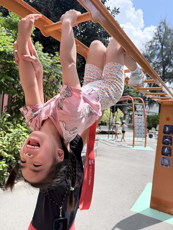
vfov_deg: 71.6
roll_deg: -3.2
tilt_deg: +0.3
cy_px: 115
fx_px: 160
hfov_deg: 56.8
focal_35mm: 24
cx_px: 86
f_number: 1.78
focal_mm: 6.76
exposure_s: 1/2907
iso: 80
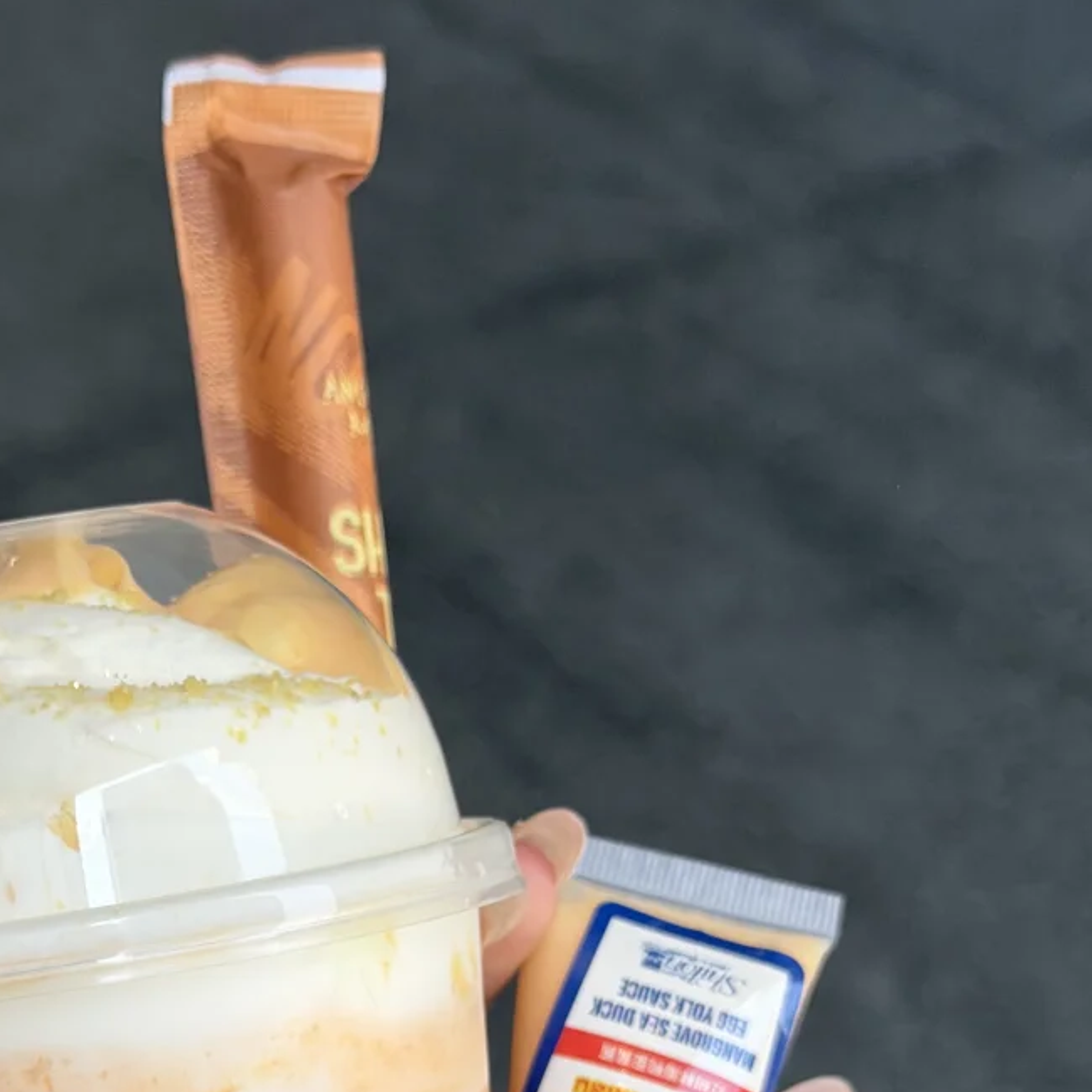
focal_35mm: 94
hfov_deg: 18.3
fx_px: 3355
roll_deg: +4.7
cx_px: 235
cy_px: 1189
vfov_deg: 17.9
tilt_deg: -38.9
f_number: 1.78
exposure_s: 1/503
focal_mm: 6.76
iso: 64
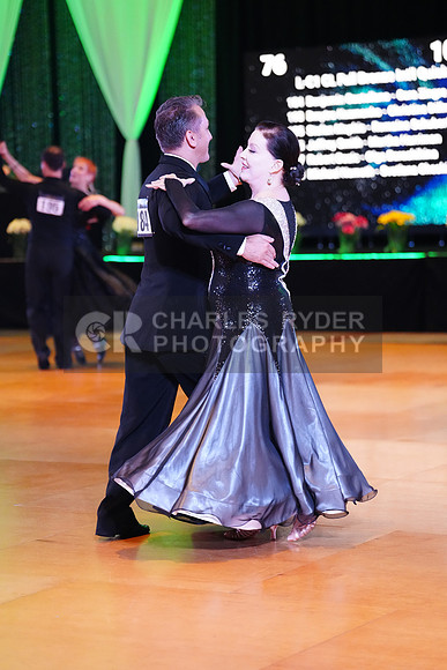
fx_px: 1898
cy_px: 335
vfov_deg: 20.0
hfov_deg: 13.4
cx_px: 224
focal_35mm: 102
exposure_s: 1/400
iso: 5000
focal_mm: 102
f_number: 2.8
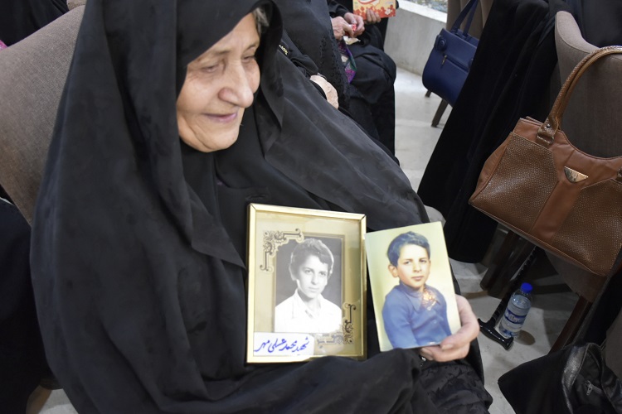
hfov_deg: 57.2
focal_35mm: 33
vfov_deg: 40.0
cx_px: 311
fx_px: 570
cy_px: 207
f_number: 3.5
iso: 2000
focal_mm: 22
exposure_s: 1/60
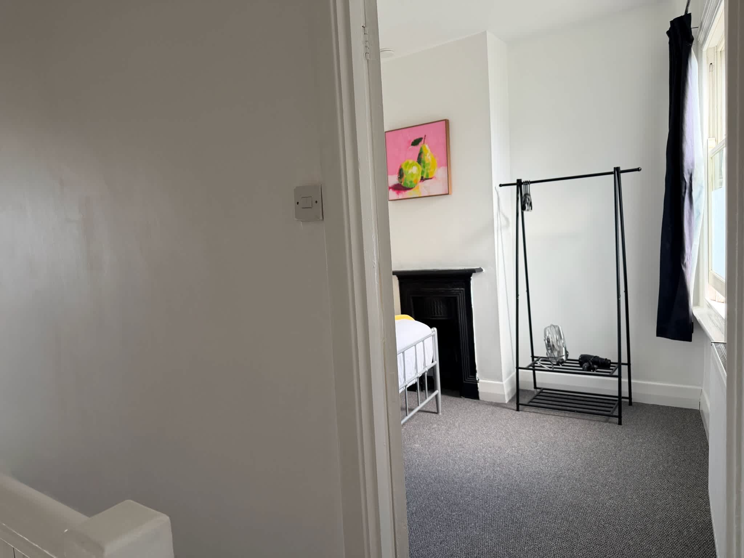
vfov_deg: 56.8
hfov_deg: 71.6
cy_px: 279
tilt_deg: -5.4
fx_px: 516
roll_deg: +2.6
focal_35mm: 24
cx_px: 372
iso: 160
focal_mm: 6.8
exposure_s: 1/121
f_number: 1.8
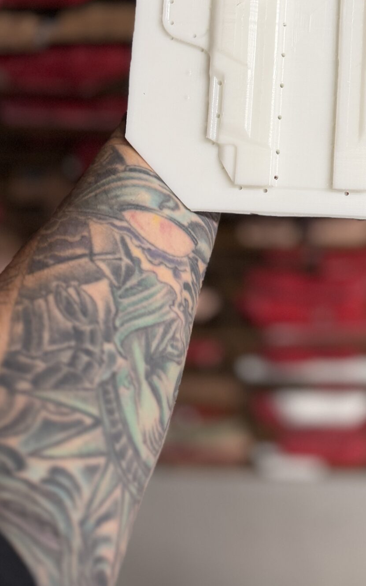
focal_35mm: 49
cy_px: 110
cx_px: 331
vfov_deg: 39.3
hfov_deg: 25.5
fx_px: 782
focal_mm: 6.76
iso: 200
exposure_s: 1/120
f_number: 1.78
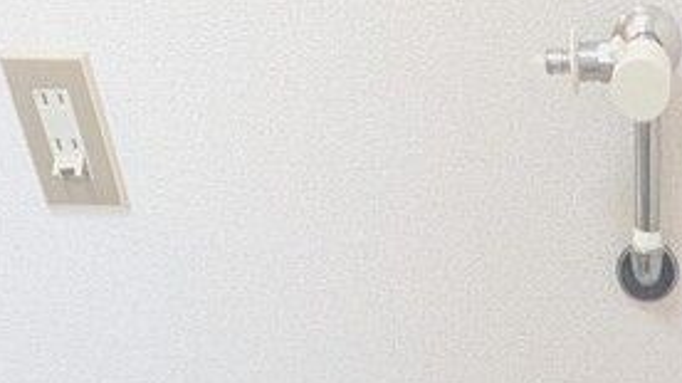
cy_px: 709
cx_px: 682
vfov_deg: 17.7
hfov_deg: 35.4
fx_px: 958
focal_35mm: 53
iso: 651
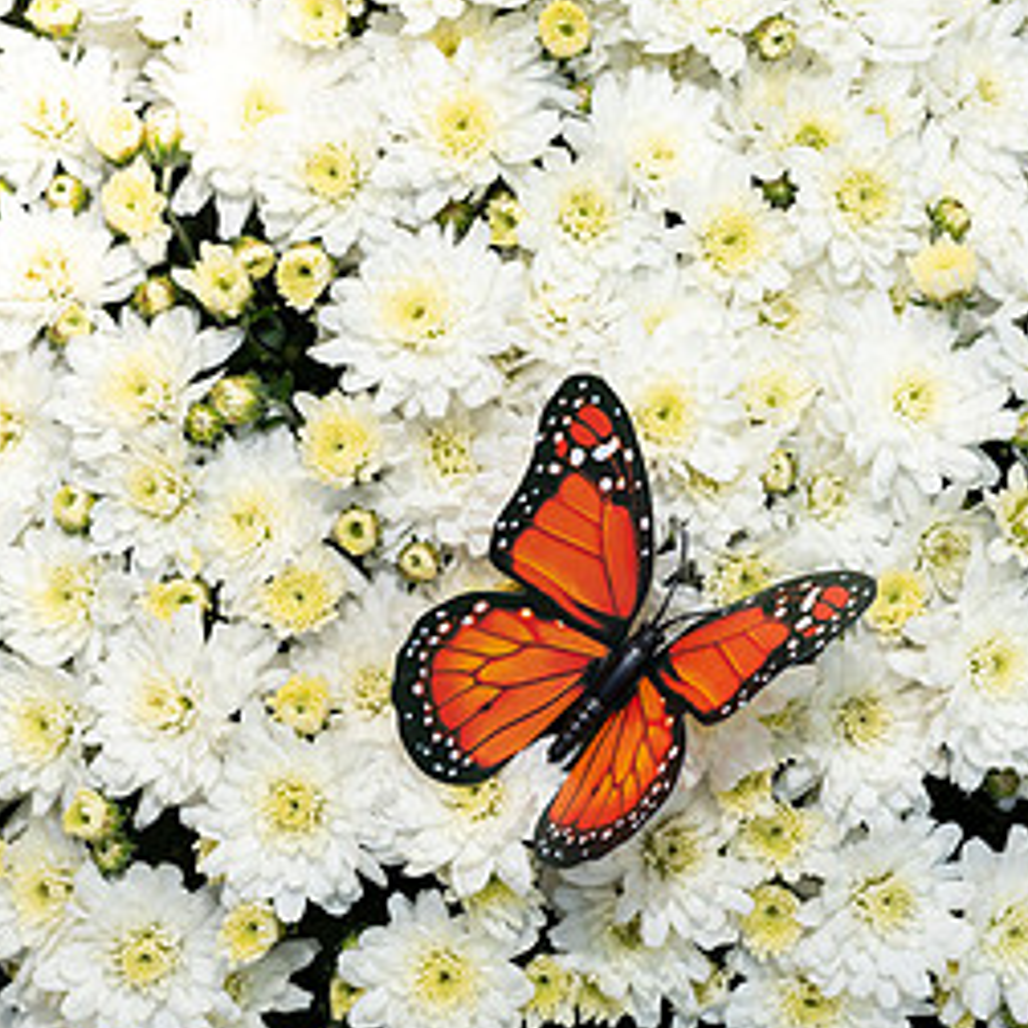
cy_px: 504
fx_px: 3293
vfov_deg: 17.7
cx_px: 640
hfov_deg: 17.7
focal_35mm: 98
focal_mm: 50
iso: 100
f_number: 7.1
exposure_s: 1/125
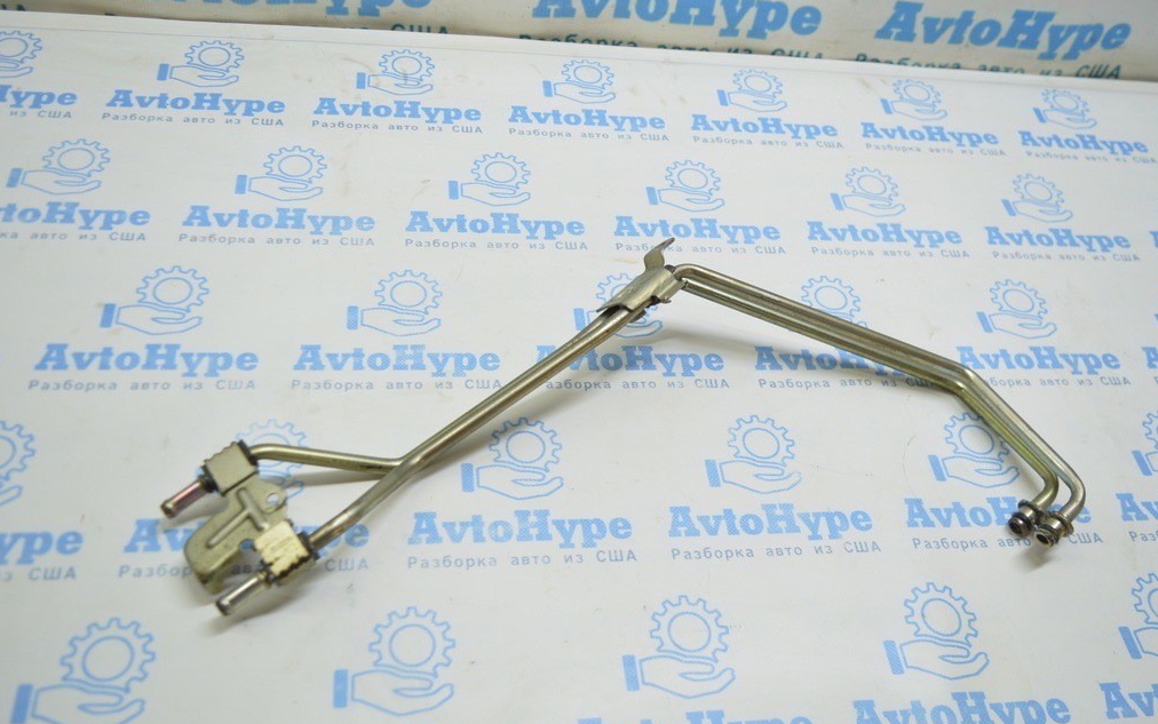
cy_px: 376
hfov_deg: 56.7
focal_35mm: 34
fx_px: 1073
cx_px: 580
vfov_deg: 37.3
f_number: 3.8
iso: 400
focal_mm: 22
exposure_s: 1/60
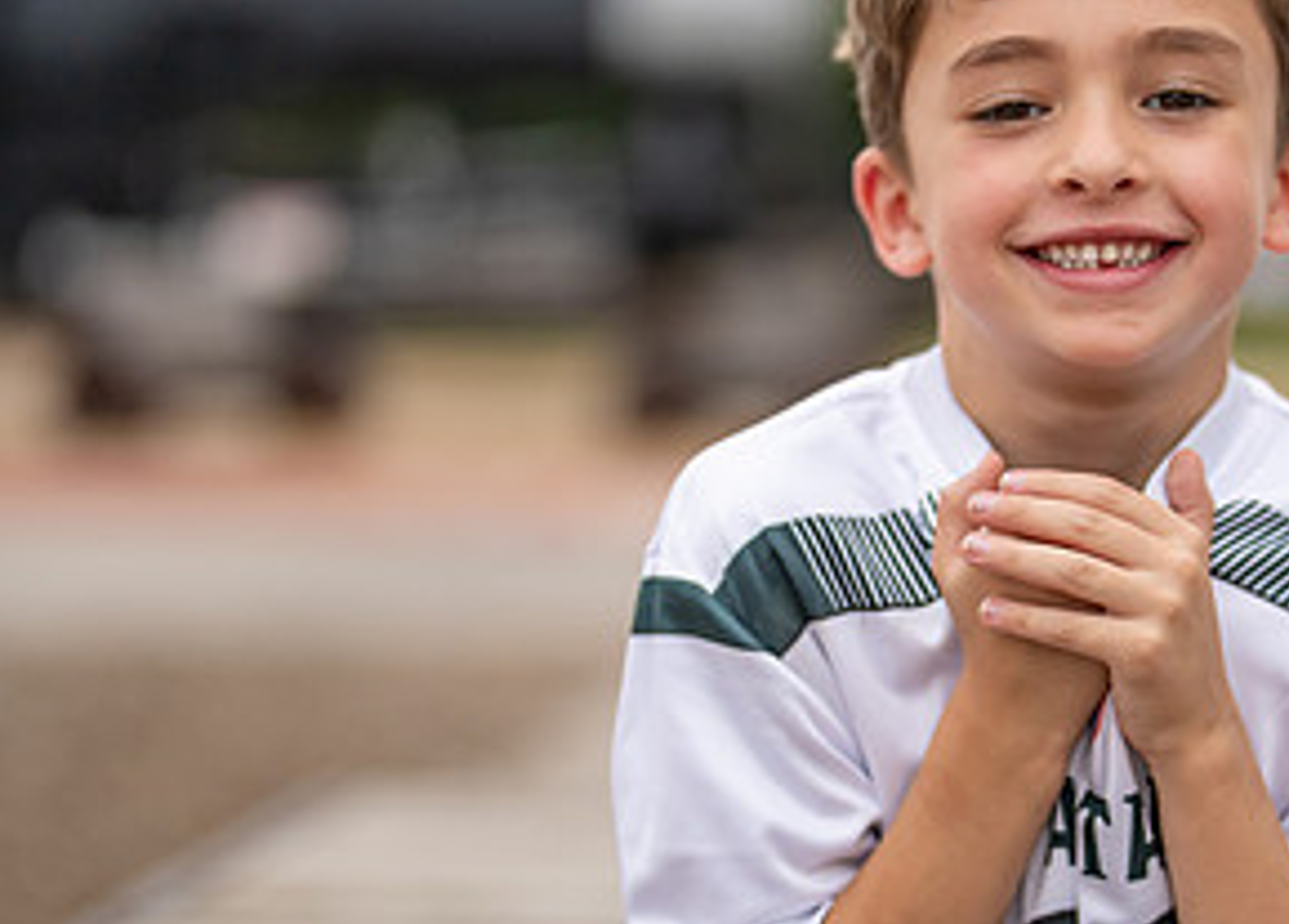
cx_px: 1061
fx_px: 4214
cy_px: 614
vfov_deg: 12.5
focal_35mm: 115
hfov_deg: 17.2
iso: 250
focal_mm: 50
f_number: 1.2
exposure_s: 1/4000
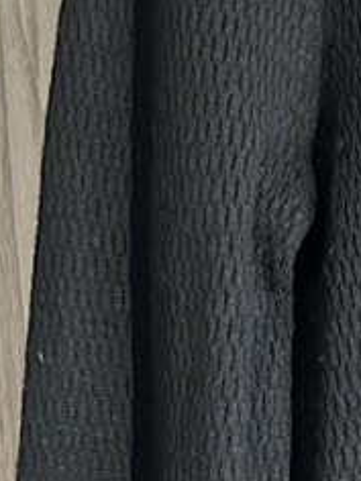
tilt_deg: -2.7
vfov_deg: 13.3
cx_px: 771
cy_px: 441
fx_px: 2044
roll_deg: +1.1
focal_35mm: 147
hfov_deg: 9.3
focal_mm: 5.7
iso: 500
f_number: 1.5
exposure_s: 1/40
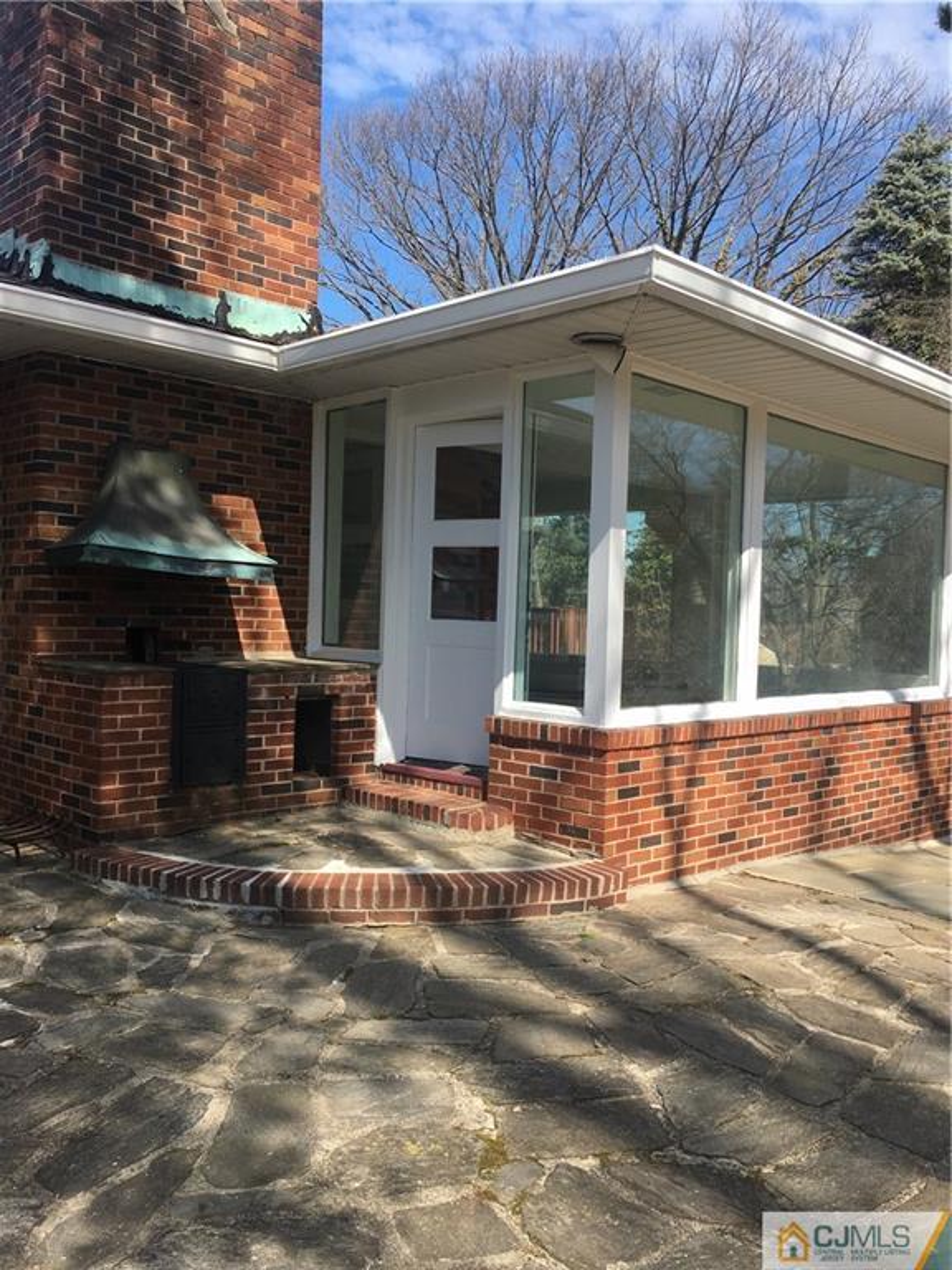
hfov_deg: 48.2
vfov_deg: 61.7
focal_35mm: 29
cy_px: 635
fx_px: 1063
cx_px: 476
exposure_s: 1/785
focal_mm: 4.15
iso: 25
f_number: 2.2
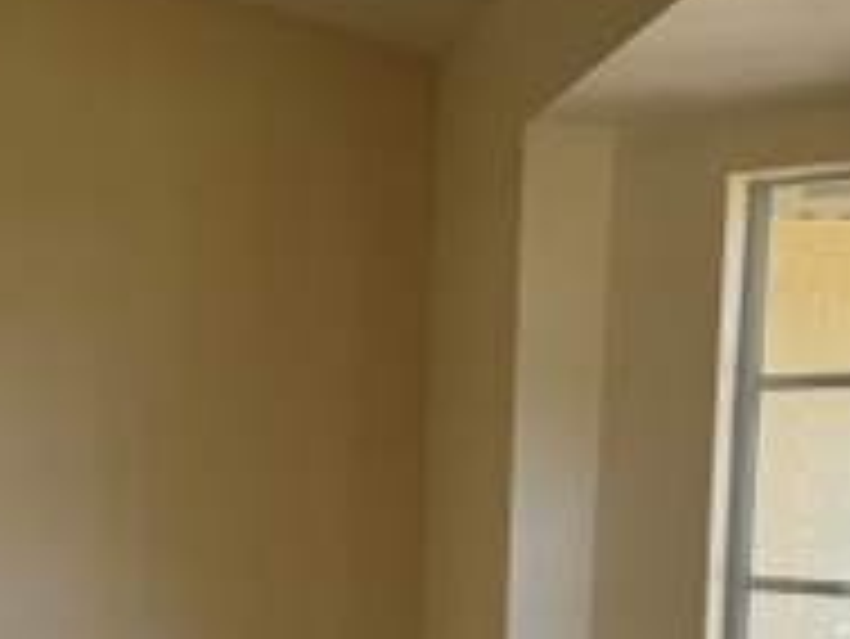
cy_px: 598
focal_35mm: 61
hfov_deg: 31.6
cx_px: 346
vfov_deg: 23.3
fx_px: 1499
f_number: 1.78
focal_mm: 6.76
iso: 80
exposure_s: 1/121
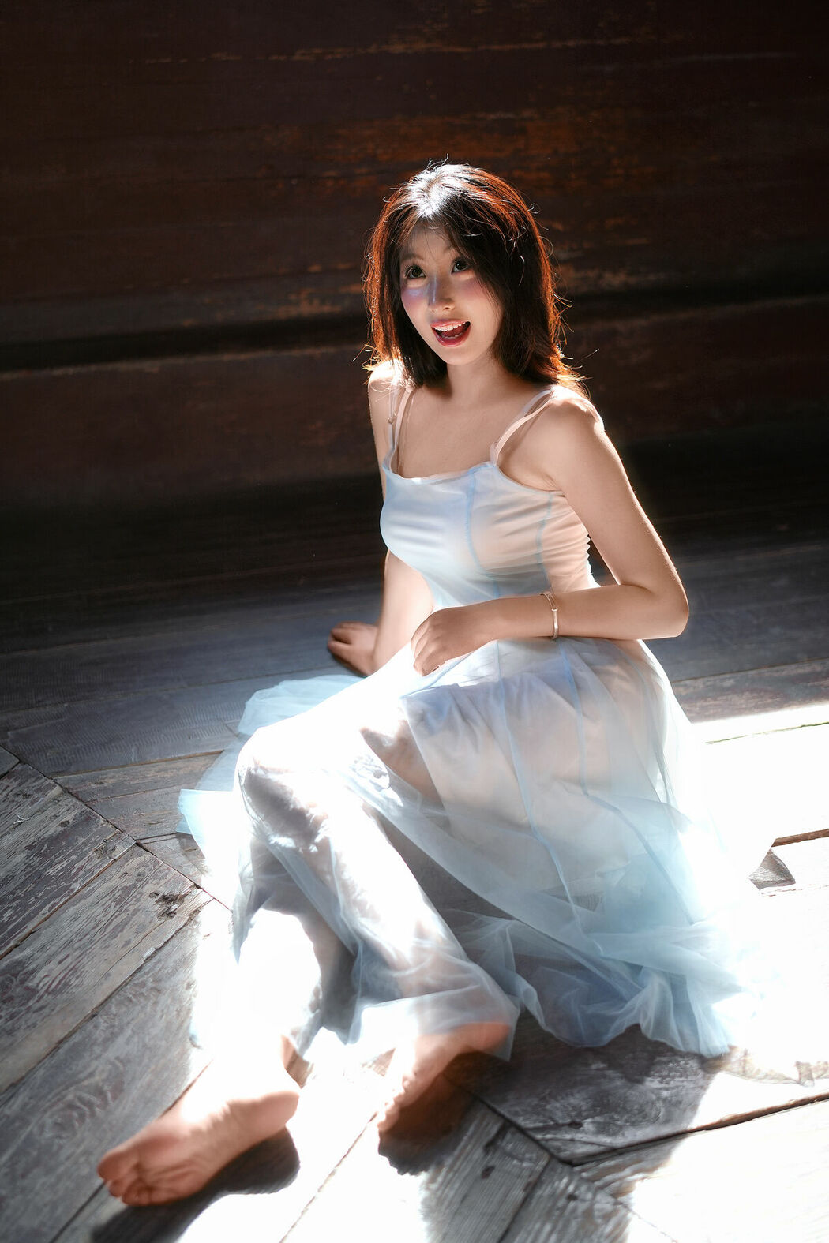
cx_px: 414
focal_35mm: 50
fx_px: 1727
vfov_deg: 39.6
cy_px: 622
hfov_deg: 27.0
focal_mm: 50
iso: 400
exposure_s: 1/1600
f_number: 2
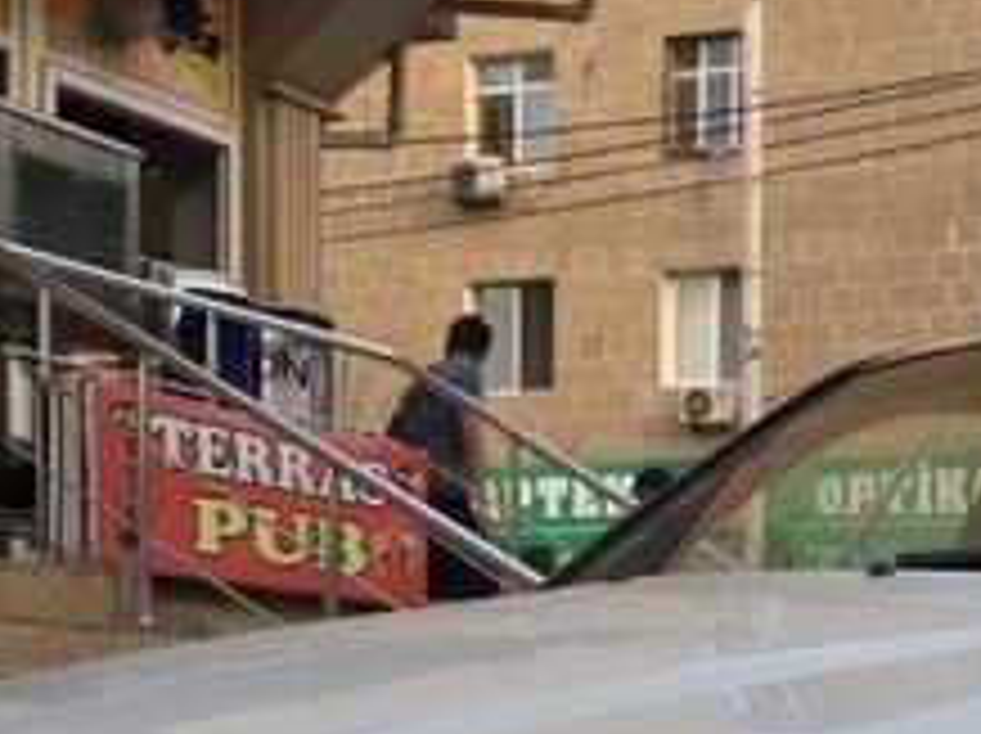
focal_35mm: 88
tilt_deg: -2.6
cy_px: 862
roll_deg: -2.3
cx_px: 868
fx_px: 2491
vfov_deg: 16.1
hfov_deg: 21.8
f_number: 2.2
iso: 40
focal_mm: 4.15
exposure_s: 1/100
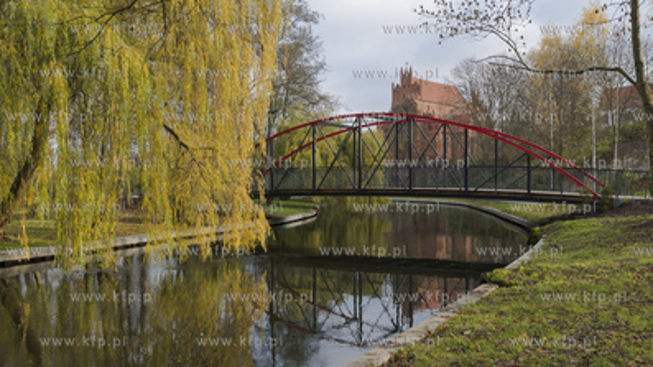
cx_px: 327
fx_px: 640
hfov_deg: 54.0
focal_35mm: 37
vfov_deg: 32.0
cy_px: 185
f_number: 4
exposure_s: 1/640
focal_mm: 35
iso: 400
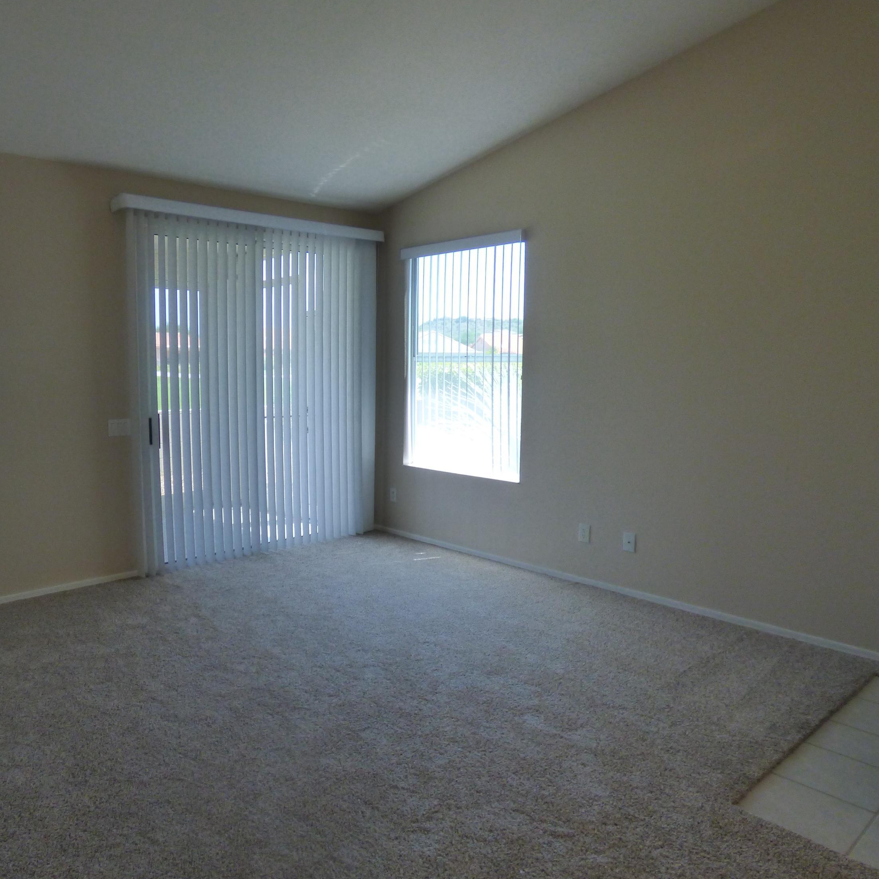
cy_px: 436
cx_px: 330
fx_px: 689
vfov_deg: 65.0
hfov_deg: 64.1
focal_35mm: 24
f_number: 2.8
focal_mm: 3.58
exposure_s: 1/100
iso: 200
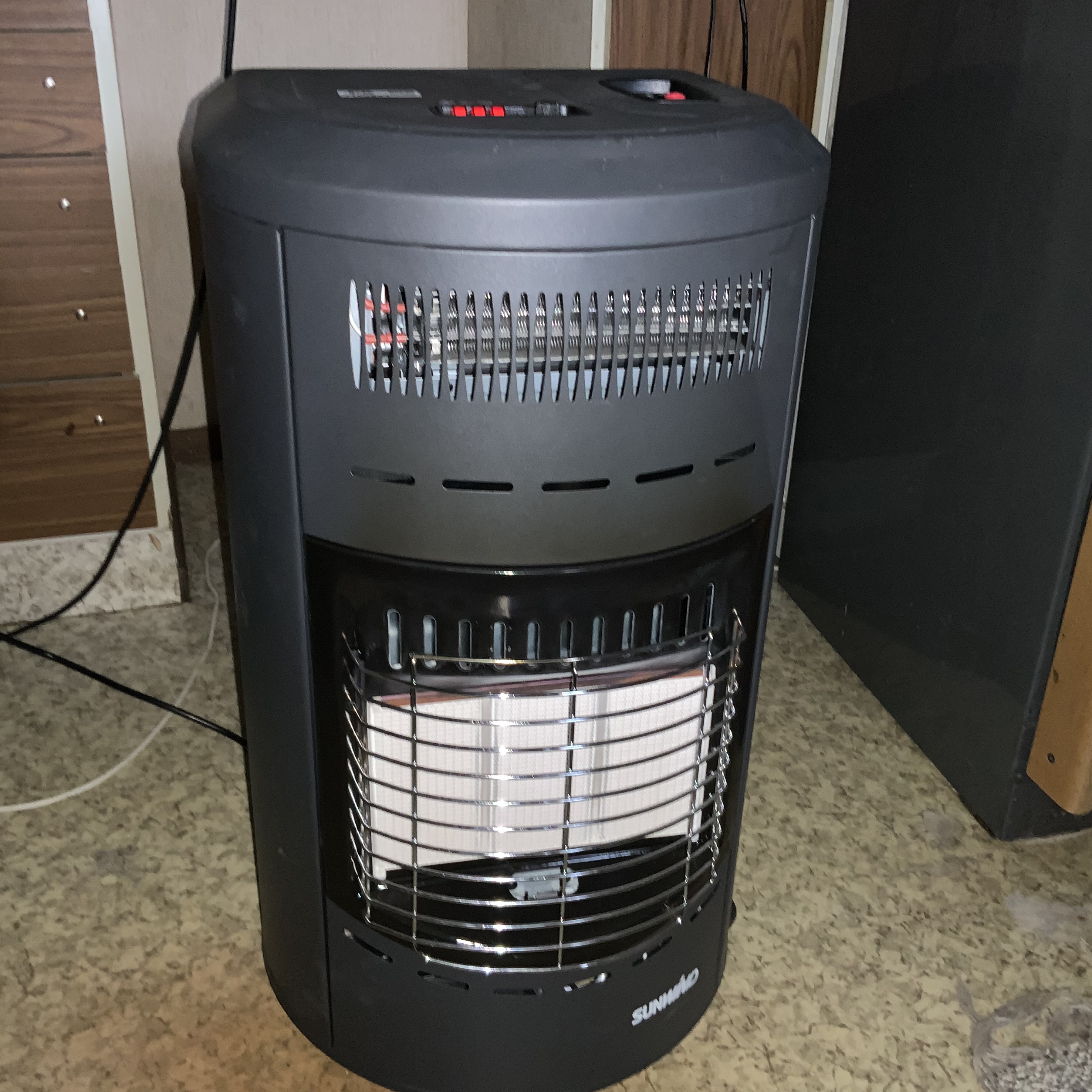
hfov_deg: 47.2
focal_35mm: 35
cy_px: 541
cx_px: 524
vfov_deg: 47.2
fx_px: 1249
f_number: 1.8
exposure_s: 1/24
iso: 64
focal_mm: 3
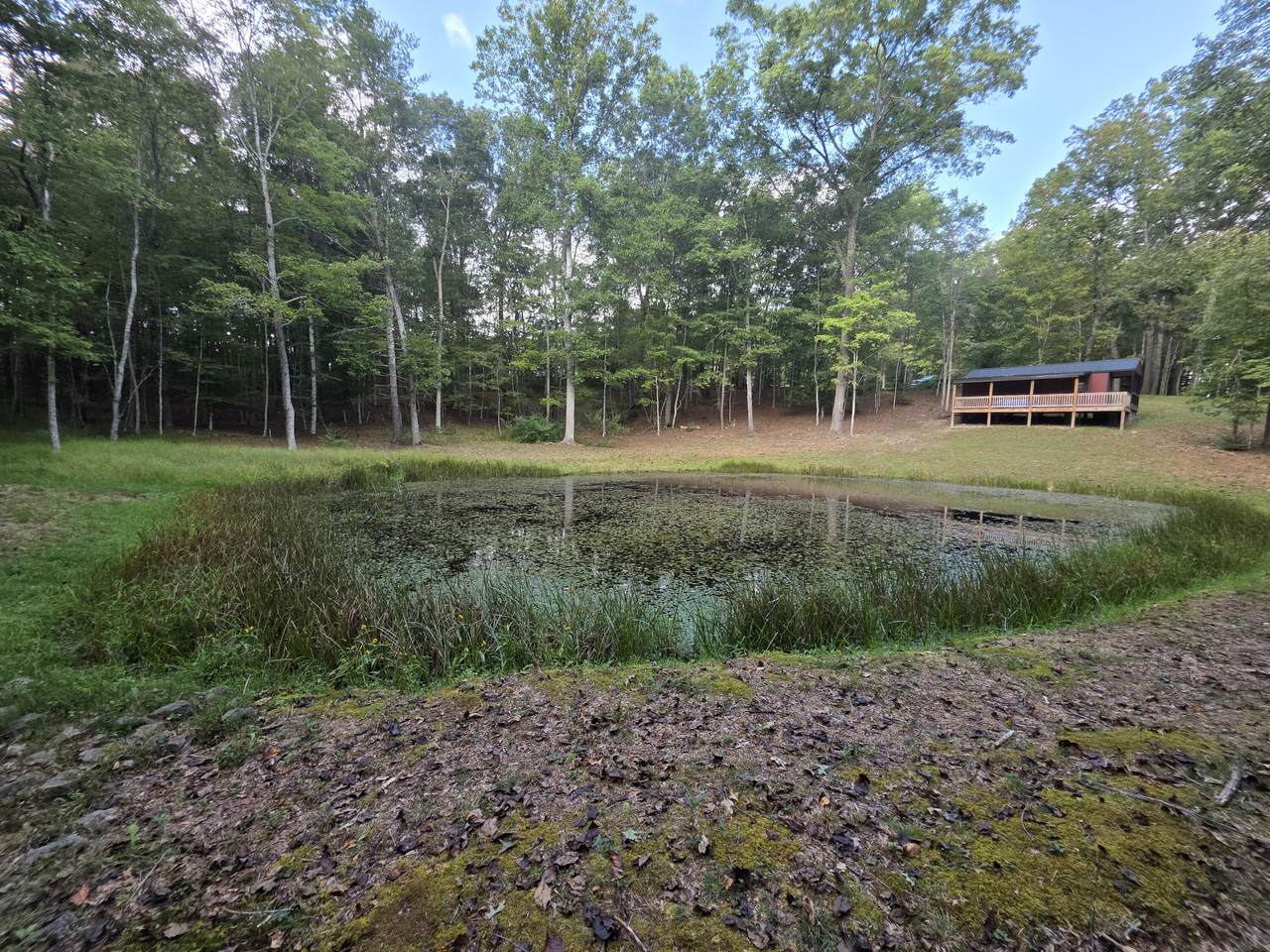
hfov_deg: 106.2
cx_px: 635
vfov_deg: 89.9
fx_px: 477
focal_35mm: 13
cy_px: 476
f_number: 1.9
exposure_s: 1/120
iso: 20
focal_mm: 2.2
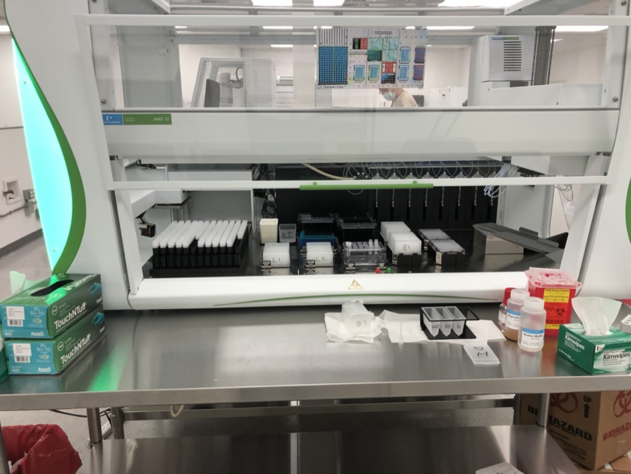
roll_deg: -0.3
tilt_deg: -16.7
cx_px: 316
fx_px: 511
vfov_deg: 49.8
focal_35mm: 28
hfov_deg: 63.4
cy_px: 237
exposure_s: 1/30
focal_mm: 4
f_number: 1.8
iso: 32
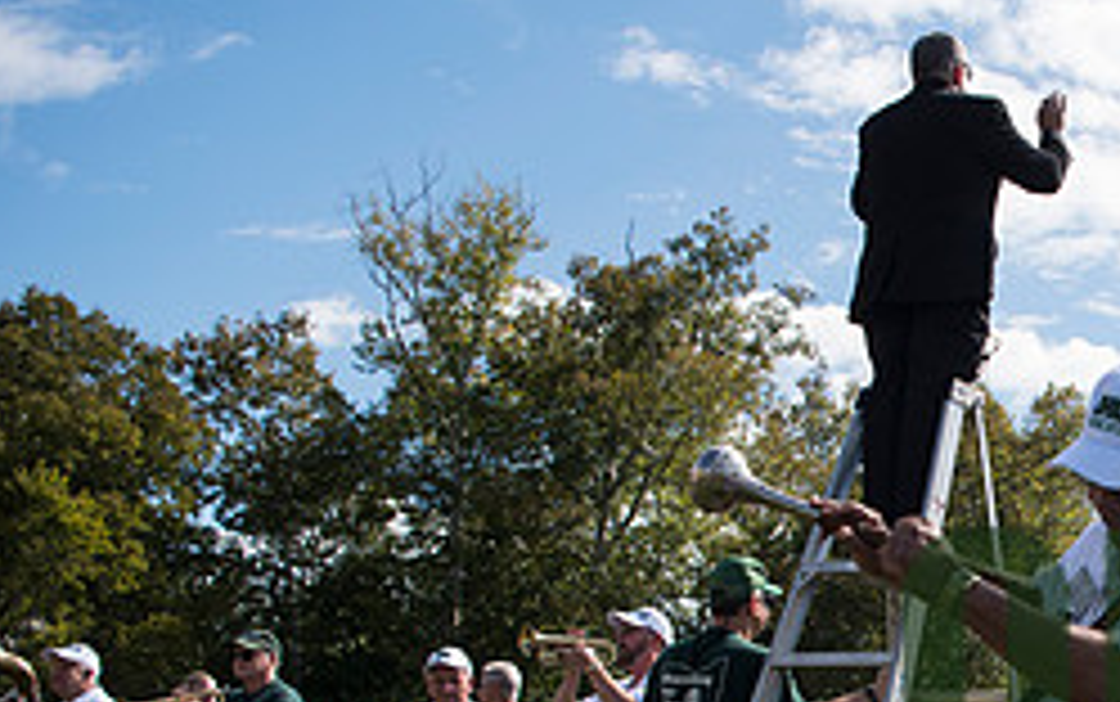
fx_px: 1741
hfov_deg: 31.5
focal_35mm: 57
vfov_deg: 21.8
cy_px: 740
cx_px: 1241
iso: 250
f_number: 4.5
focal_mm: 24
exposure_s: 1/1600
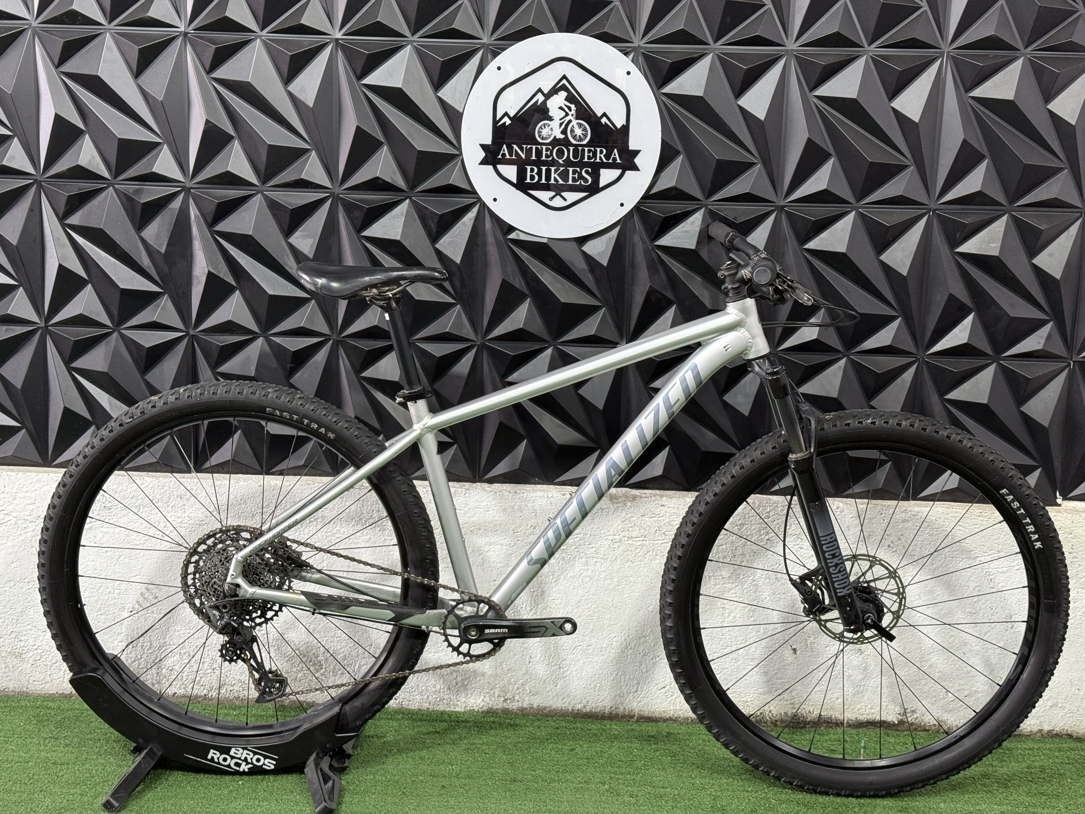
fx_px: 1505
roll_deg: -2.6
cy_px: 407
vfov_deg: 30.3
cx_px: 542
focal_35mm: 48
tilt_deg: -11.0
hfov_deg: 39.7
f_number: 1.78
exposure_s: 1/60
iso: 125
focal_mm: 6.76
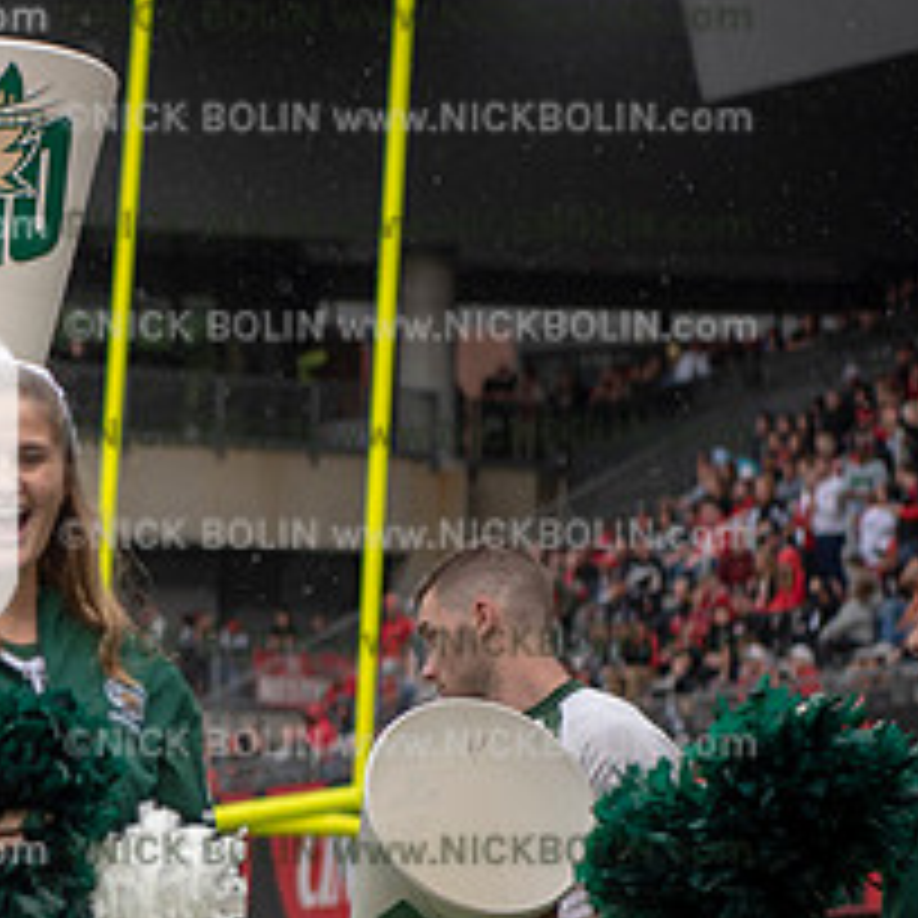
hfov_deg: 10.1
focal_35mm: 169
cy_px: 538
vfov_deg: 10.3
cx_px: -302
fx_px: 5071
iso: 250
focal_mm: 70
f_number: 2.8
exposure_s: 1/1000
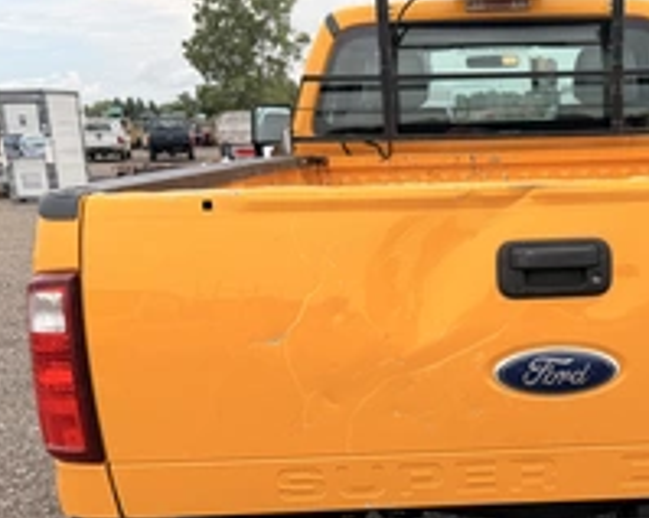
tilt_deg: -15.4
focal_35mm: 47
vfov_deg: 31.5
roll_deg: +4.7
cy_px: 391
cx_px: 522
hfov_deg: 38.1
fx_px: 902
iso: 80
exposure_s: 1/2110
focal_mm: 6.76
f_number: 1.78
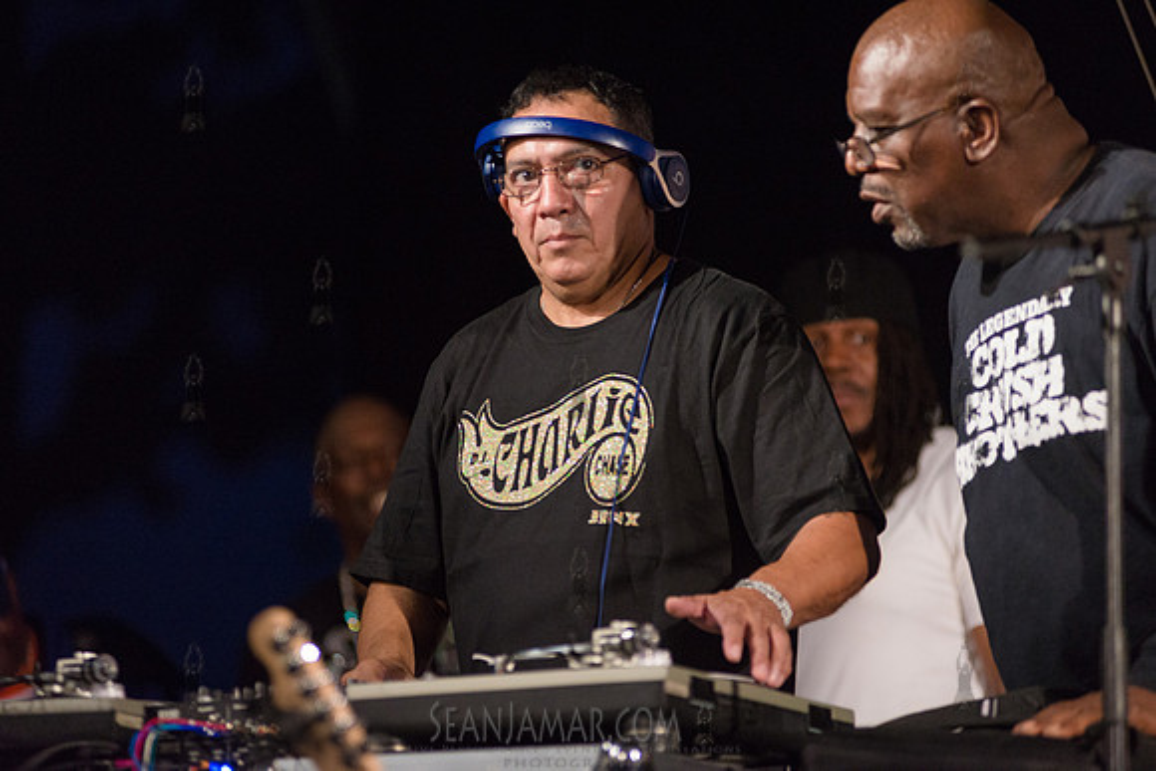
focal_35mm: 200
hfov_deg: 10.3
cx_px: 578
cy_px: 386
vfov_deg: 6.9
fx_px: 6423
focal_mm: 200
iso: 1600
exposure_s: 1/1000
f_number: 2.8
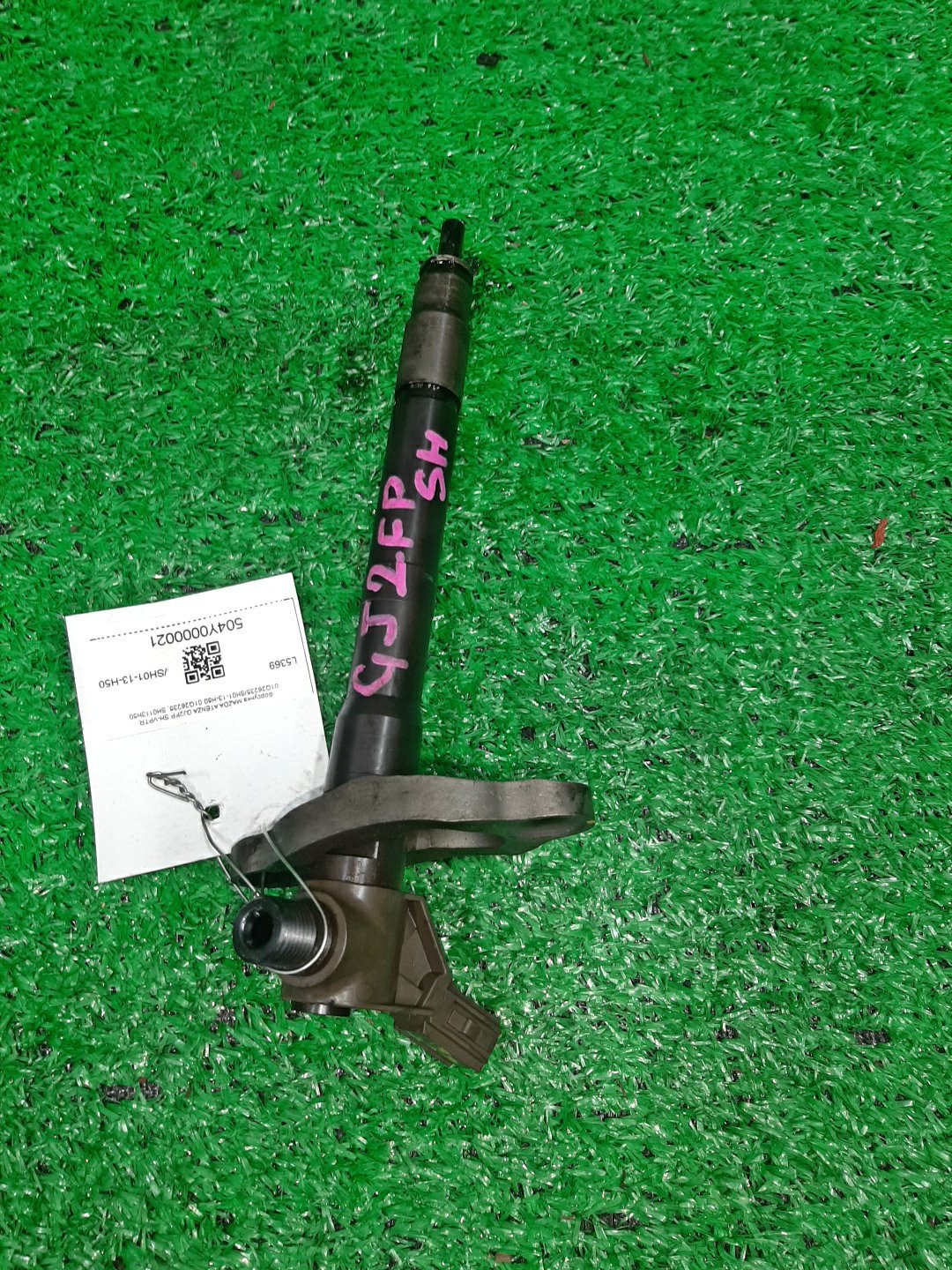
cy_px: 635
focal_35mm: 26
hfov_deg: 53.1
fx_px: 953
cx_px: 476
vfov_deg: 67.3
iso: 49
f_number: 1.7
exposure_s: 1/50
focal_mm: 3.93
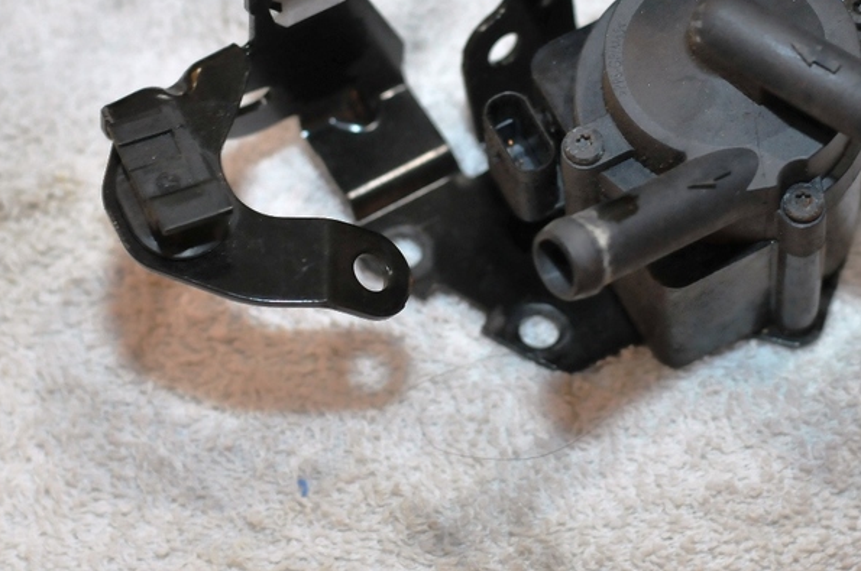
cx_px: 615
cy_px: 137
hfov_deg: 15.9
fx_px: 3081
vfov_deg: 10.6
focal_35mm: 129
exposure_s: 1/60
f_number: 3.5
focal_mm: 50
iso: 800
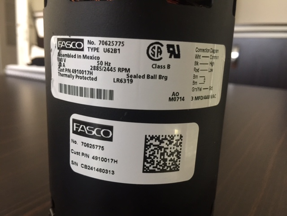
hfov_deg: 61.7
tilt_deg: -12.3
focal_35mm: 29
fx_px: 240
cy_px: 108
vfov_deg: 48.2
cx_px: 144
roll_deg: -3.6
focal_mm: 4.15
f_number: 2.2
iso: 125
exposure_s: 1/8
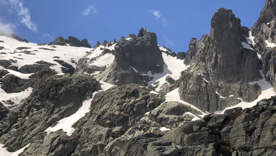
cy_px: 90
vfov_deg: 16.1
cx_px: 160
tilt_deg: +15.7
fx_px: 549
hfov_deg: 28.2
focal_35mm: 75
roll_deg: +0.2
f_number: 2.4
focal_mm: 6
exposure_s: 1/1372
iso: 16
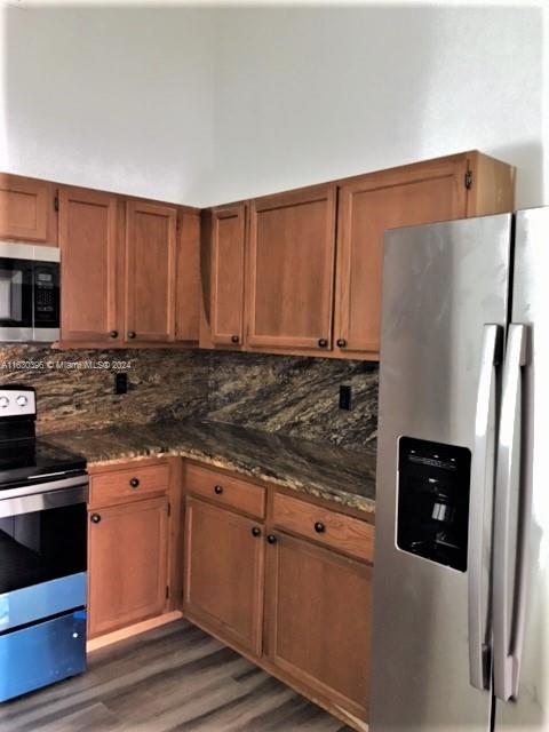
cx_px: 274
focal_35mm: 28
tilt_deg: -1.6
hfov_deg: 49.7
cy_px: 366
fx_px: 592
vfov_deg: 63.4
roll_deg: -1.4
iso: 64
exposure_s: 1/15
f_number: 1.8
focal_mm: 3.99
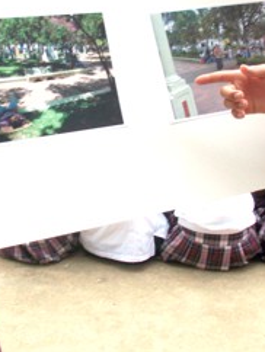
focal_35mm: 66
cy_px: 94
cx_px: 89
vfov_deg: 29.0
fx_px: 672
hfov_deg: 22.2
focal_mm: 5.7
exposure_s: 1/80
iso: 64
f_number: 2.8
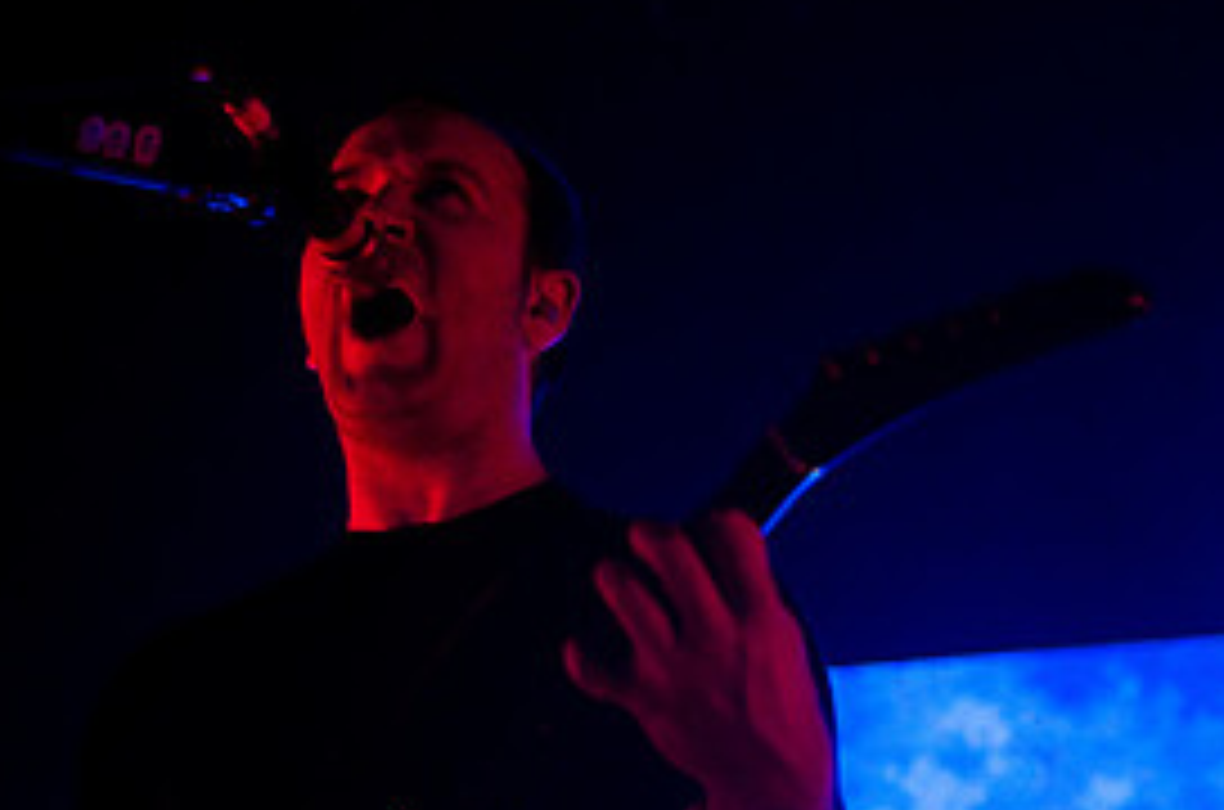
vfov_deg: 14.1
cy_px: 583
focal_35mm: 96
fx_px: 3256
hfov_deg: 21.1
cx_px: 936
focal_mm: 30
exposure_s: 1/200
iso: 1000
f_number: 2.2
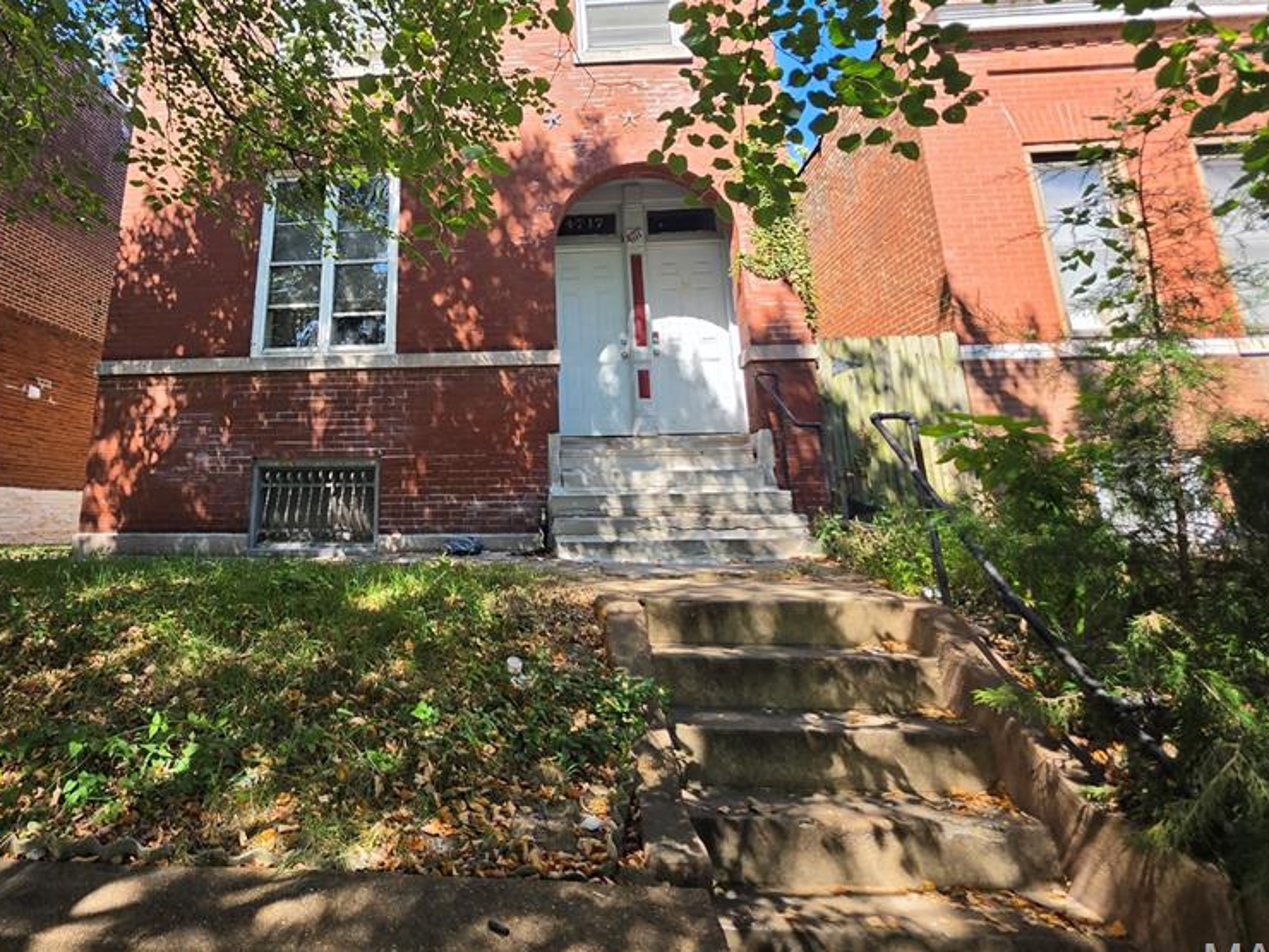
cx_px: 497
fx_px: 660
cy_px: 340
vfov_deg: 70.1
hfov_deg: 86.5
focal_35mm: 18
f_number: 1.9
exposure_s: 1/548
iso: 40
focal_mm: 2.2
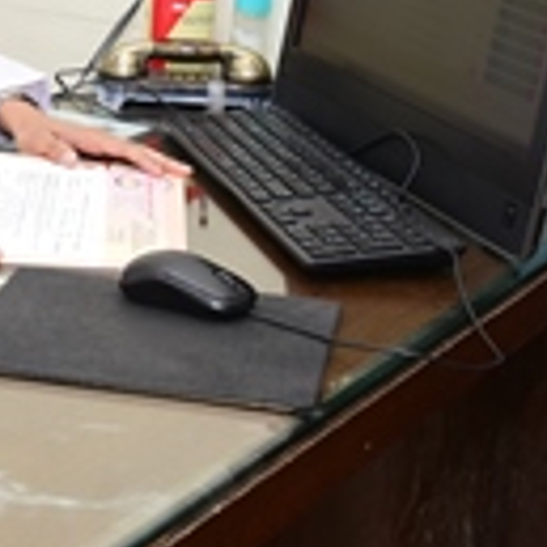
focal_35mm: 100
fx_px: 1788
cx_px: -51
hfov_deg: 16.9
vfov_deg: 17.0
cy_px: -11
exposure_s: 1/125
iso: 1600
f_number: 7.1
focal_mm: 38
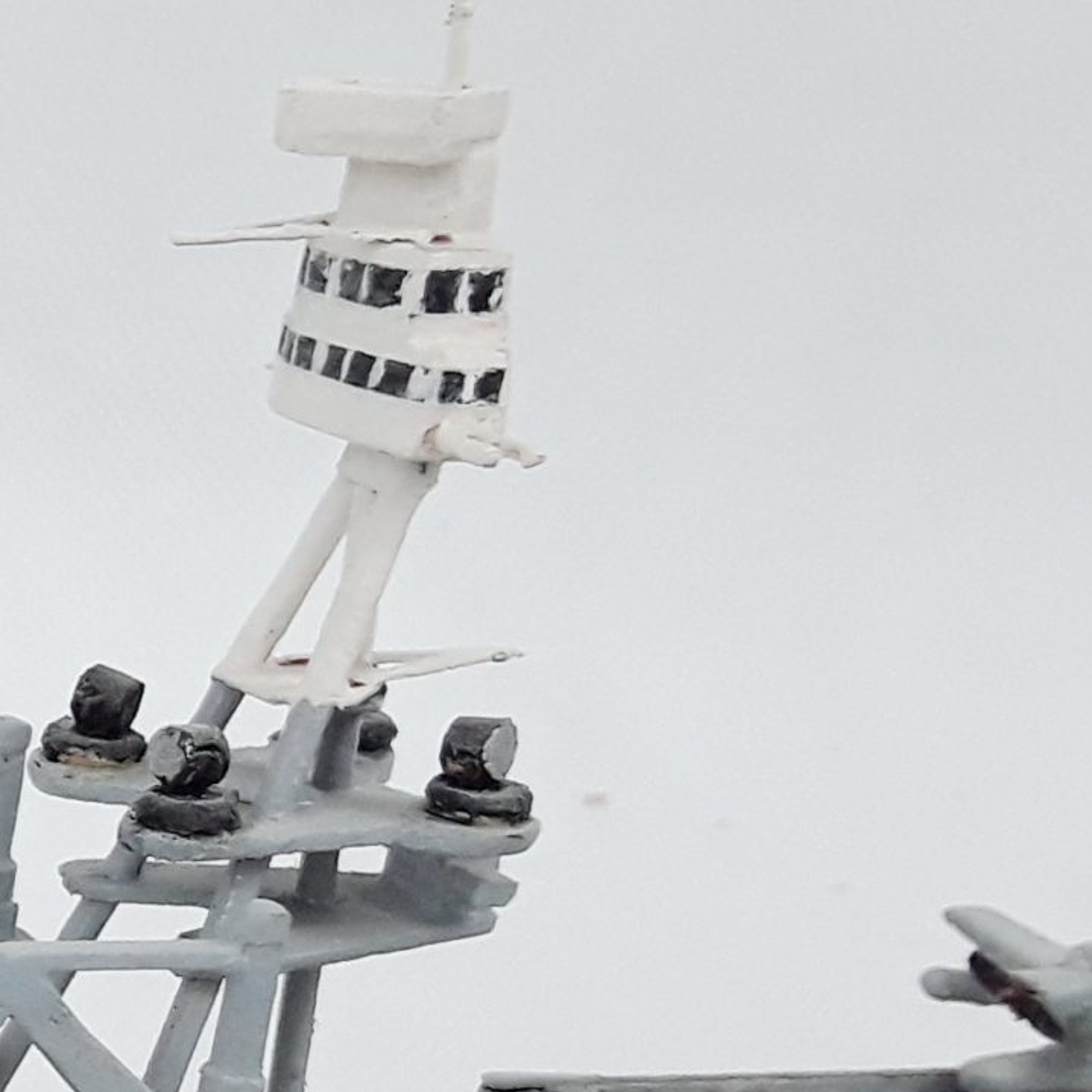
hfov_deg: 17.2
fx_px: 3034
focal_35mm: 85
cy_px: 1005
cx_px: -802
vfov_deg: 20.0
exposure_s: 1/100
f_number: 1.9
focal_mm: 2.91
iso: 50
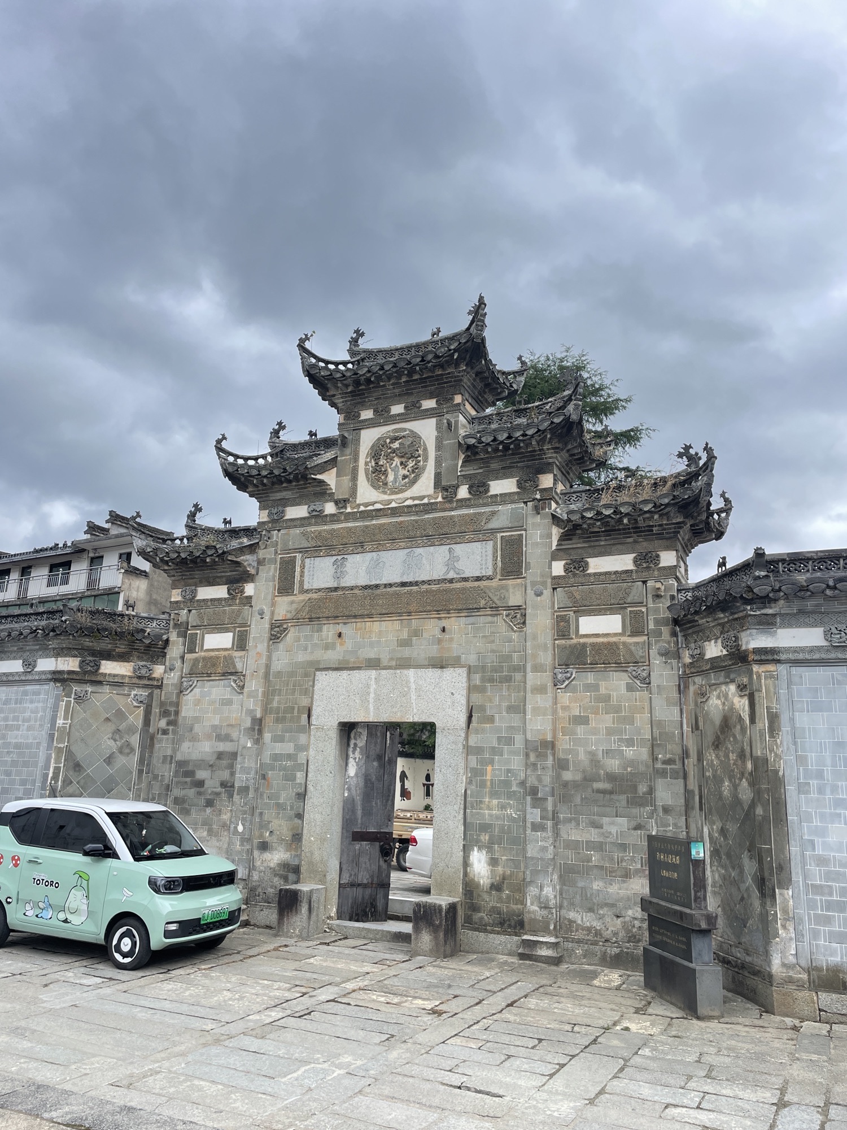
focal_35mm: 26
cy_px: 565
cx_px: 424
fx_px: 848
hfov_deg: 53.1
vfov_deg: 67.3
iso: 32
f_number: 1.6
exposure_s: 1/498
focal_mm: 4.2
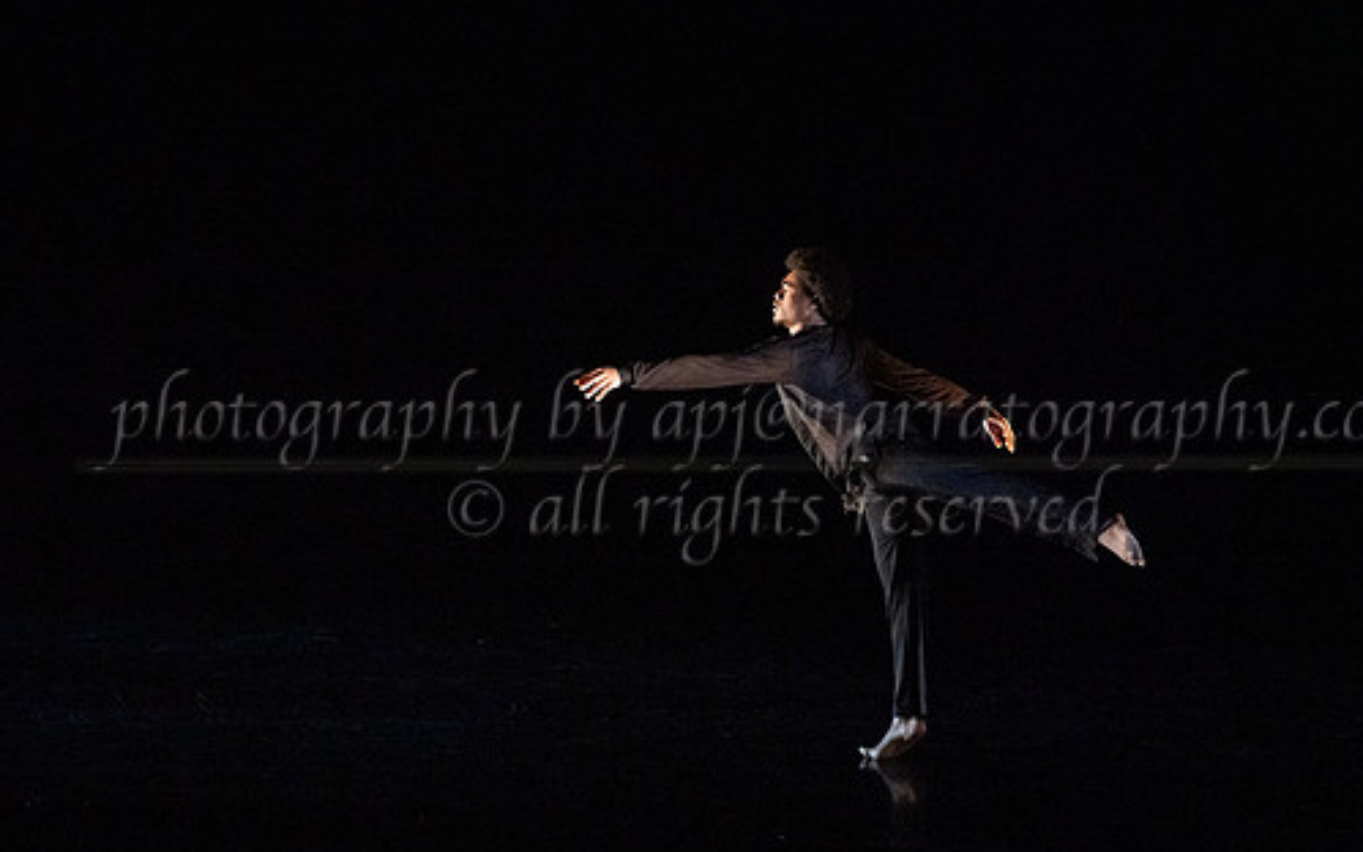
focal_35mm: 83
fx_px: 3083
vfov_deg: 15.7
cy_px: 460
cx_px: 746
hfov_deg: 24.9
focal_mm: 70
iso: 5000
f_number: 2.8
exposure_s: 1/500
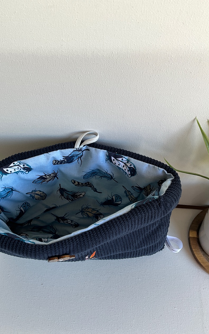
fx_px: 283
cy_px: 167
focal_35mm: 31
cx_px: 85
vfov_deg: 61.2
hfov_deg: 40.4
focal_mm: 3
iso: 32
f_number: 1.8
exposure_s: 1/100
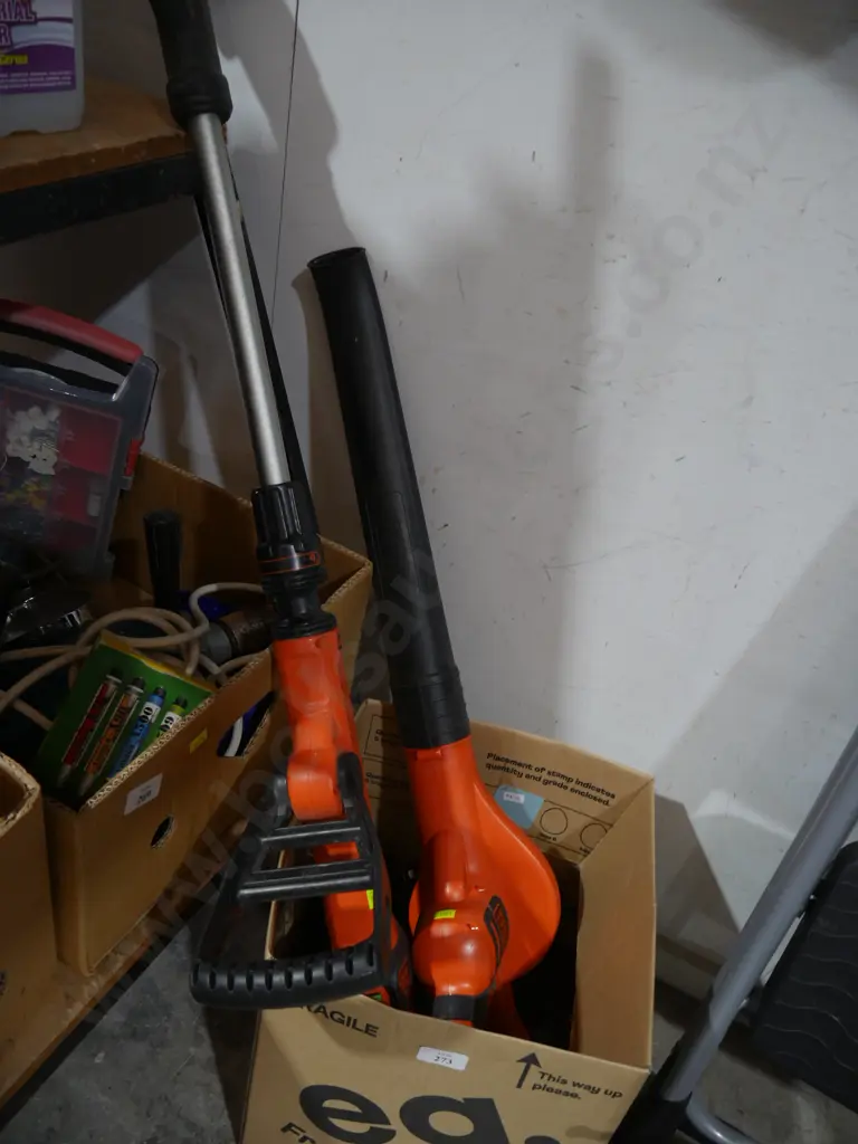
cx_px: 429
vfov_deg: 63.4
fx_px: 925
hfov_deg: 49.7
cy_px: 572
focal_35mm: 28
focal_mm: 14
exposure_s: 1/60
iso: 500
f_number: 3.5
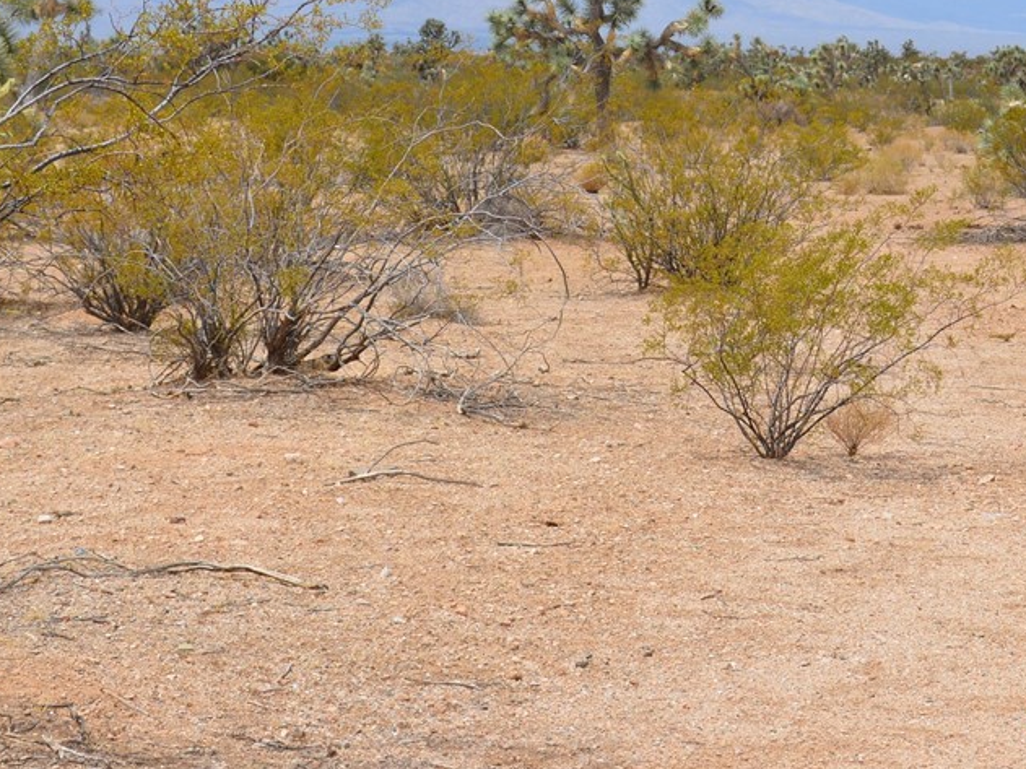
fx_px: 3314
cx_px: 736
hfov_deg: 17.5
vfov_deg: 13.2
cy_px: 214
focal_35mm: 112
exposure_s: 1/320
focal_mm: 45
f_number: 9
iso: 100
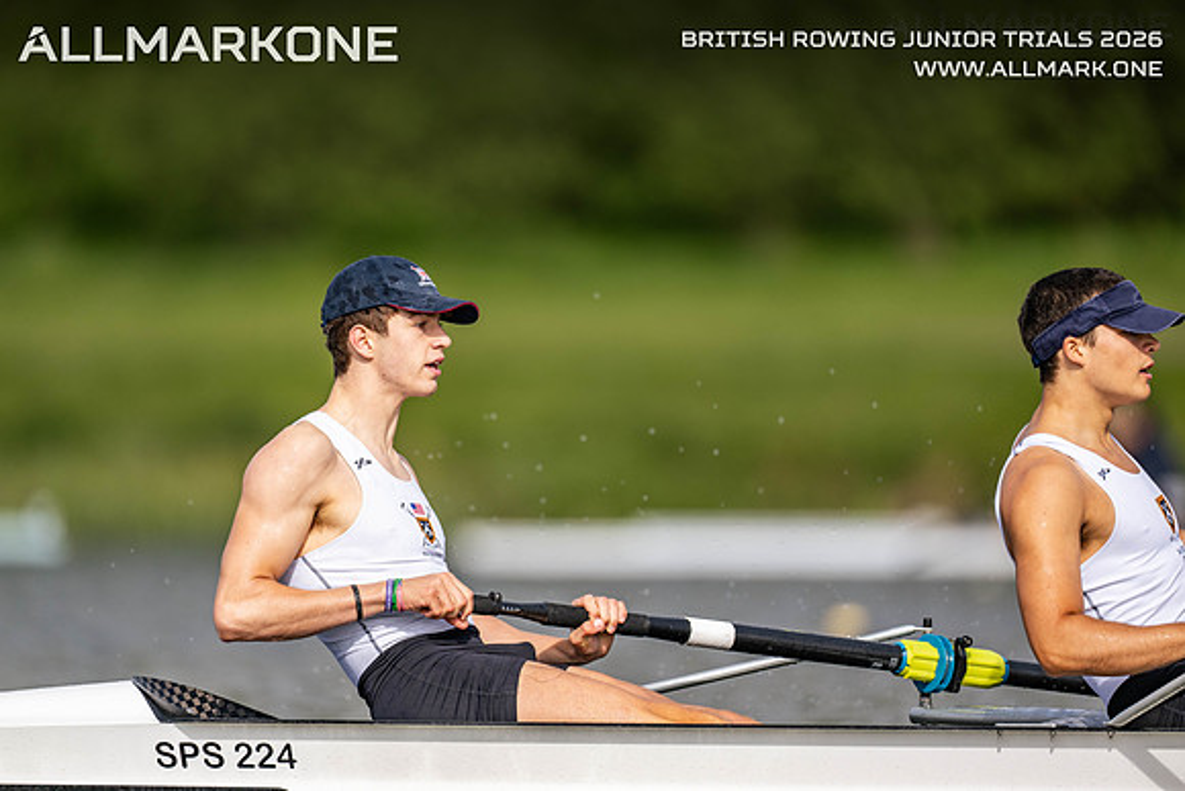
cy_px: 396
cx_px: 592
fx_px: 19754
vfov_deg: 2.3
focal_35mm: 600
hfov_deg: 3.4
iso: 280
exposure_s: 1/2500
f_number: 4
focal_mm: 600
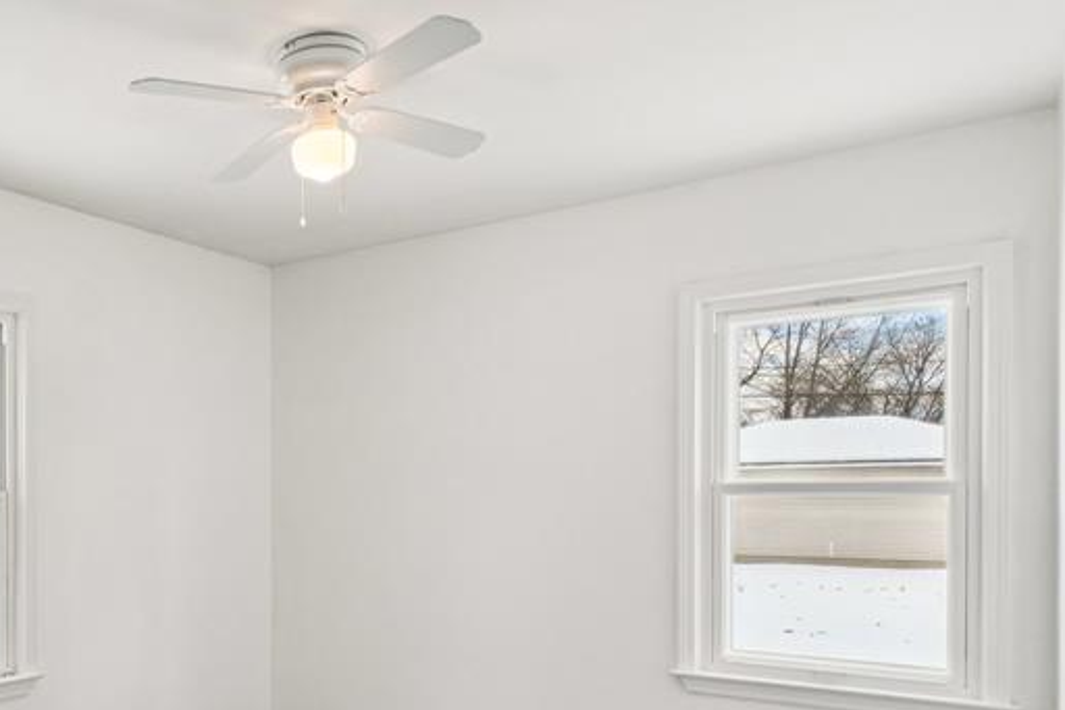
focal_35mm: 30
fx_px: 887
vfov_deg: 42.6
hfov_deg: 56.4
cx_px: 181
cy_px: 506
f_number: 8
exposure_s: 1/30
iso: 125
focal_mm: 10
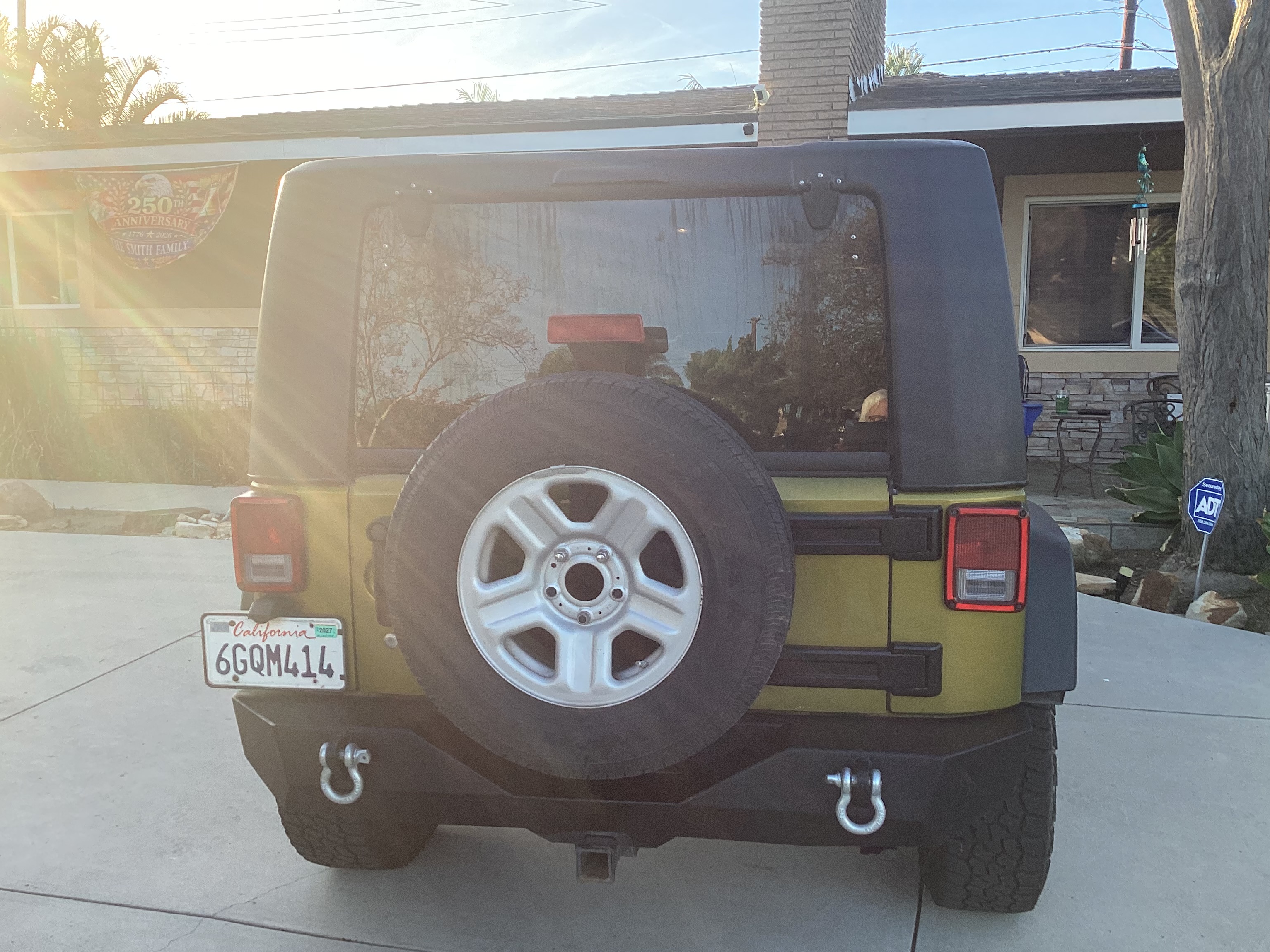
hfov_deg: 55.3
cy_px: 506
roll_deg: -0.9
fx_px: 1211
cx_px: 642
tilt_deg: -6.3
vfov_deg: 42.9
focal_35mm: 33
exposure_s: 1/192
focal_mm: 3.3
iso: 25
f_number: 2.4
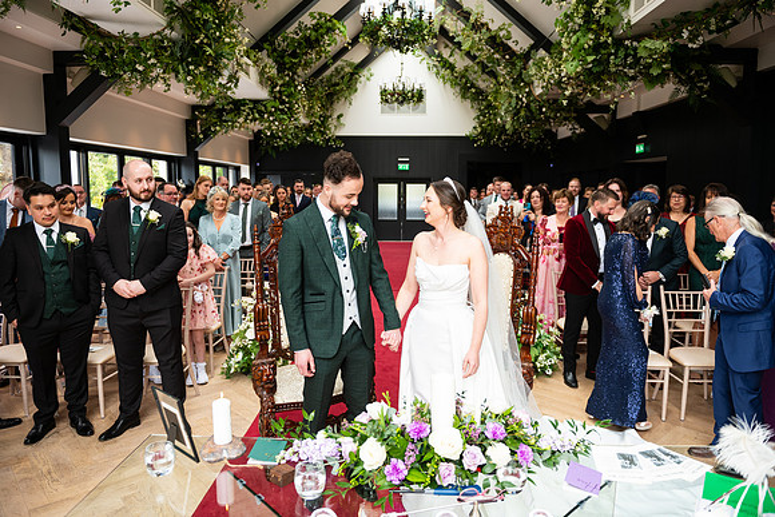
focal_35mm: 24
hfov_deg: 73.7
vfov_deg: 53.2
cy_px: 258
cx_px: 388
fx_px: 517
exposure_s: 1/200
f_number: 3.5
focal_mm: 24
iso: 400
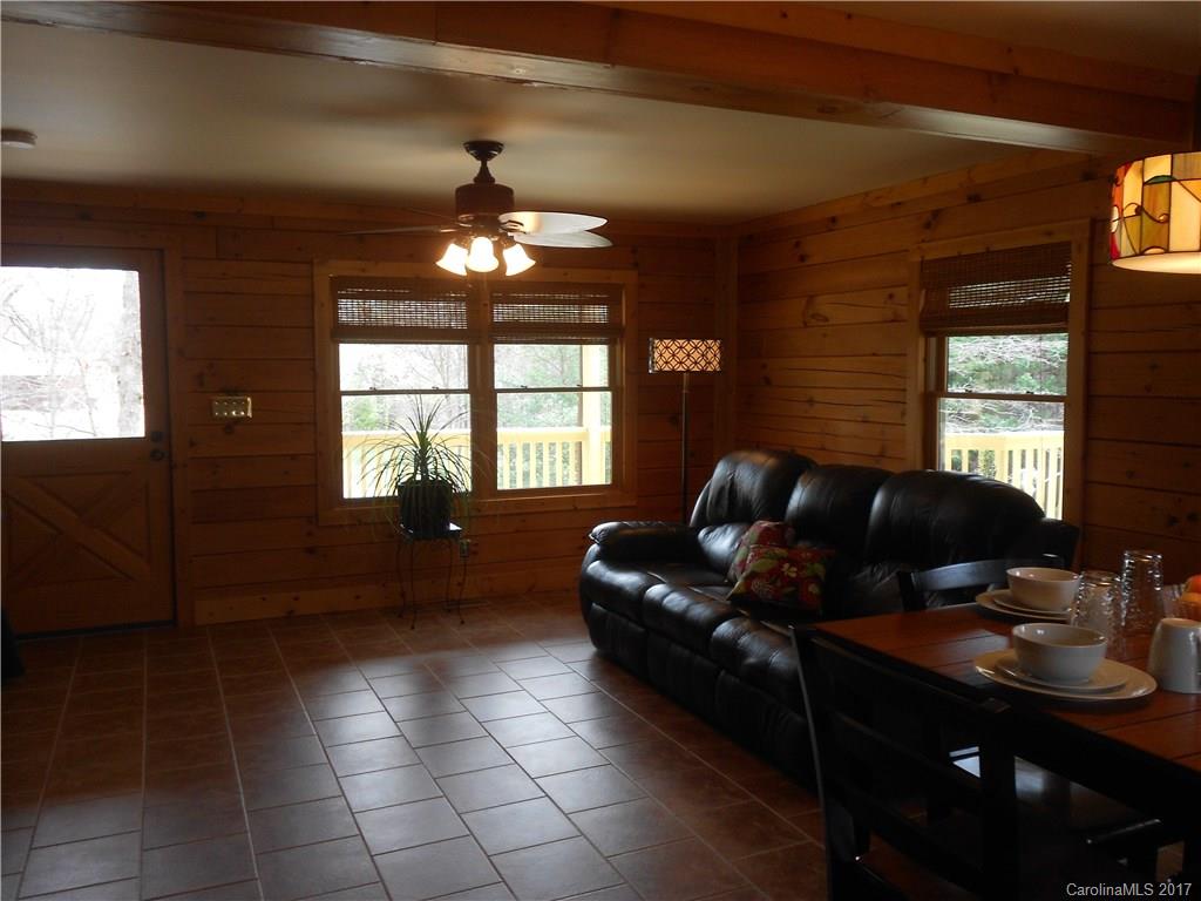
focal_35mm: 29
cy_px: 450
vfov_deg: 48.2
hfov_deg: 61.7
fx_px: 1006
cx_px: 600
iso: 100
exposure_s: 1/30
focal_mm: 5.1
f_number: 3.4
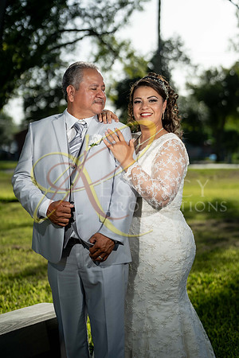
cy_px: 179
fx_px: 707
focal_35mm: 71
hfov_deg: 19.2
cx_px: 120
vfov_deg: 28.5
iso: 160
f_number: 2.5
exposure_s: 1/3200
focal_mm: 71
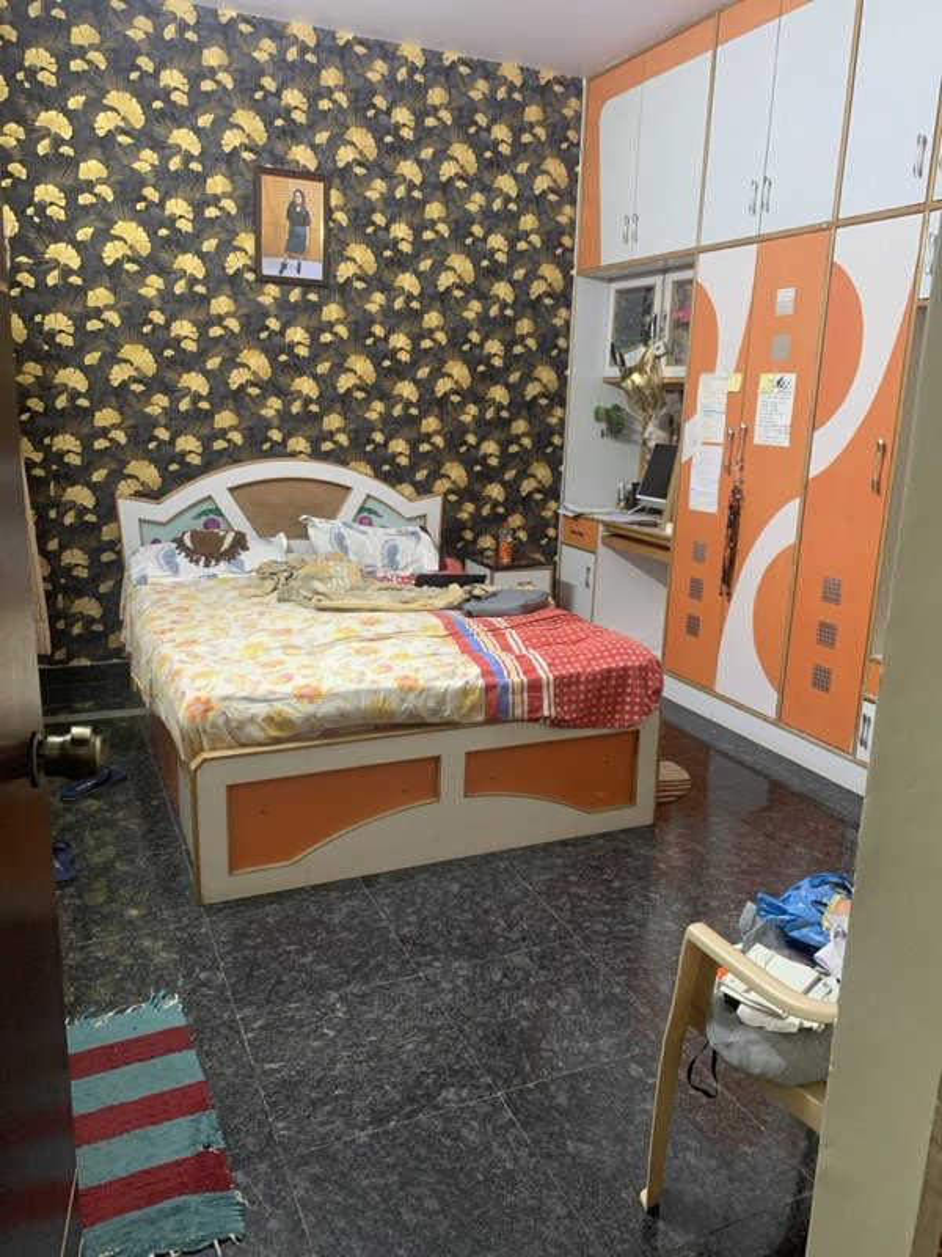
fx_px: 943
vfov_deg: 67.3
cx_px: 471
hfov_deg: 53.1
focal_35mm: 26
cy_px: 628
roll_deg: -1.0
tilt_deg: -12.5
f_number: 1.8
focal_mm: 4.25
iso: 200
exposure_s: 1/50
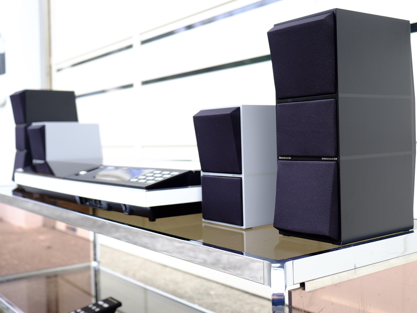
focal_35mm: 44
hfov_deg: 42.9
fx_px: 530
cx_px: 192
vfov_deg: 32.9
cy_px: 156
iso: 320
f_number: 3.2
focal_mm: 26.5
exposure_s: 1/60
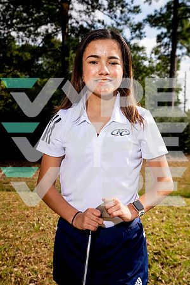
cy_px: 142
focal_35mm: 57
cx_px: 95
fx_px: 451
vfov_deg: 35.1
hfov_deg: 23.8
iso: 160
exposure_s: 1/250
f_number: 8
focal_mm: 57
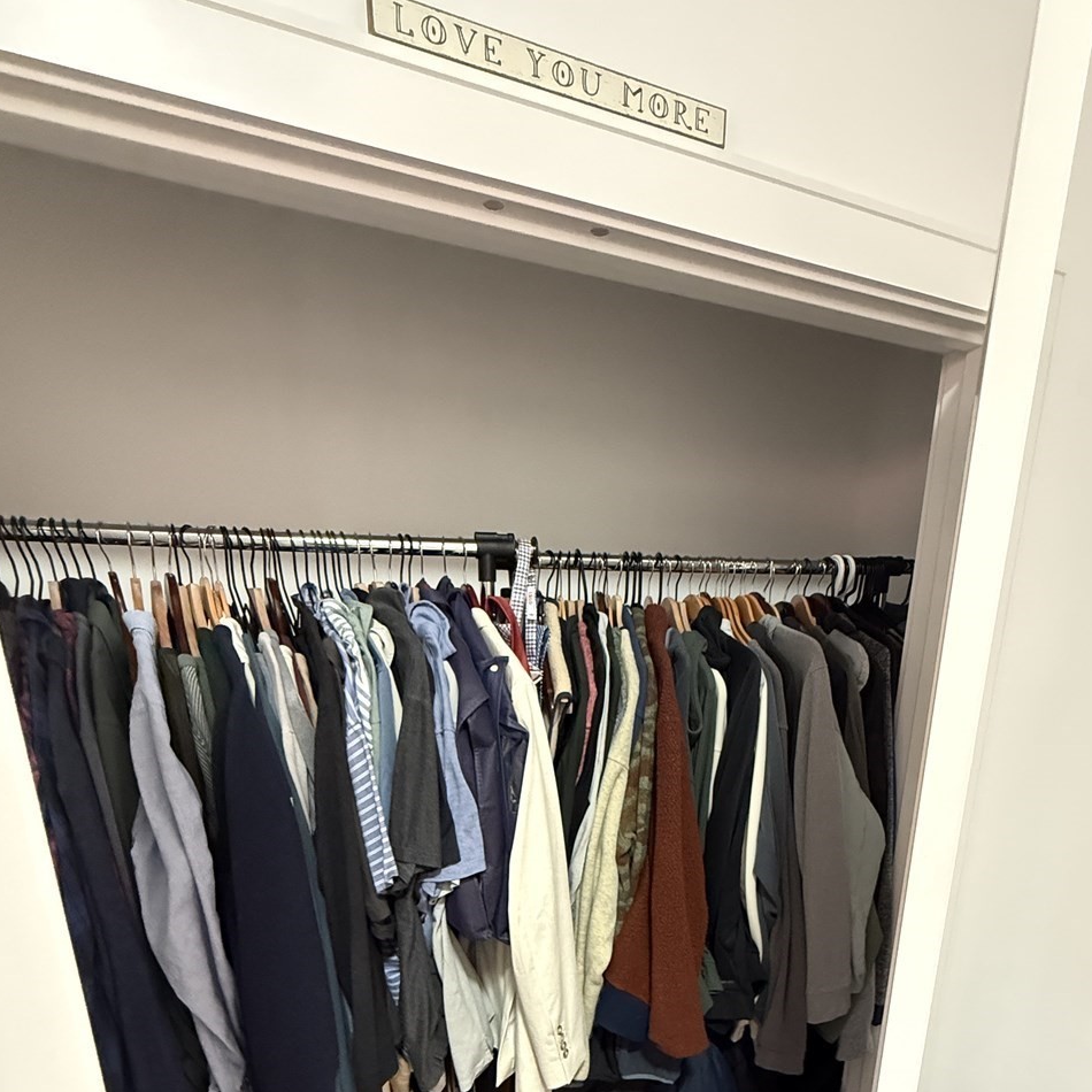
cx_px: 593
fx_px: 714
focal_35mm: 20
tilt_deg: -15.6
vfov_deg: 68.9
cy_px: 846
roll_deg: -0.2
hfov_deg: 74.7
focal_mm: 2.22
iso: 1000
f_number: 2.2
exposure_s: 1/60
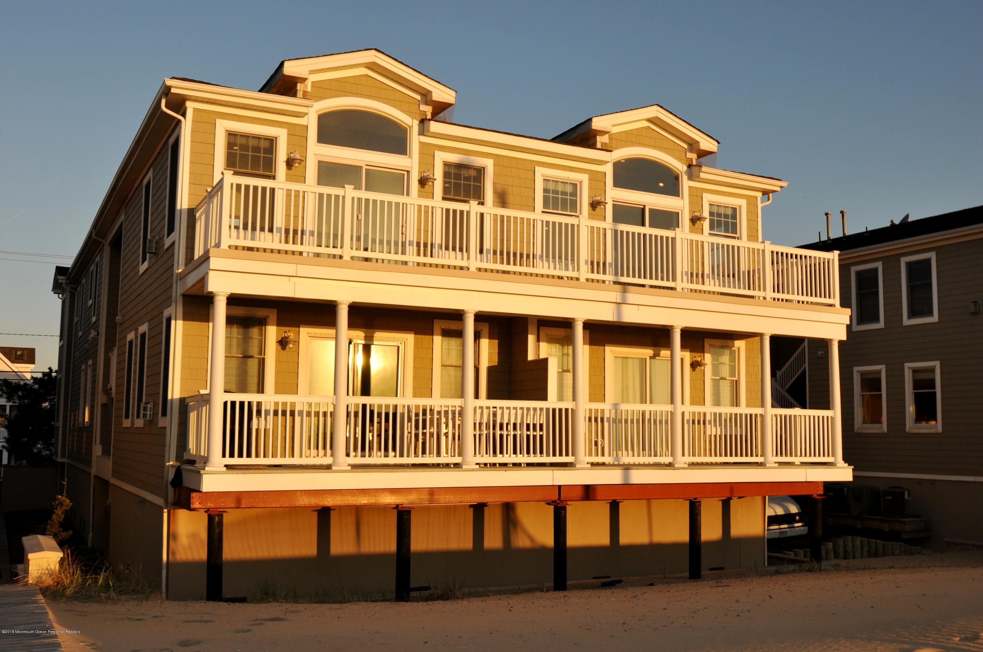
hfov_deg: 53.2
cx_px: 492
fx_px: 982
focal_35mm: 36
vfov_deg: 36.8
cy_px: 326
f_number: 9
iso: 200
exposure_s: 1/320
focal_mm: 24
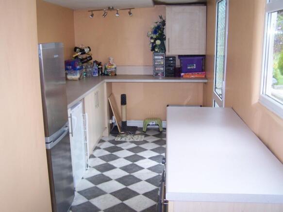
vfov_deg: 37.7
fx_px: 311
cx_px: 142
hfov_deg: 49.0
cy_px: 106
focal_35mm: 38
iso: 140
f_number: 2.8
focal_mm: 6.3
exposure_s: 1/60
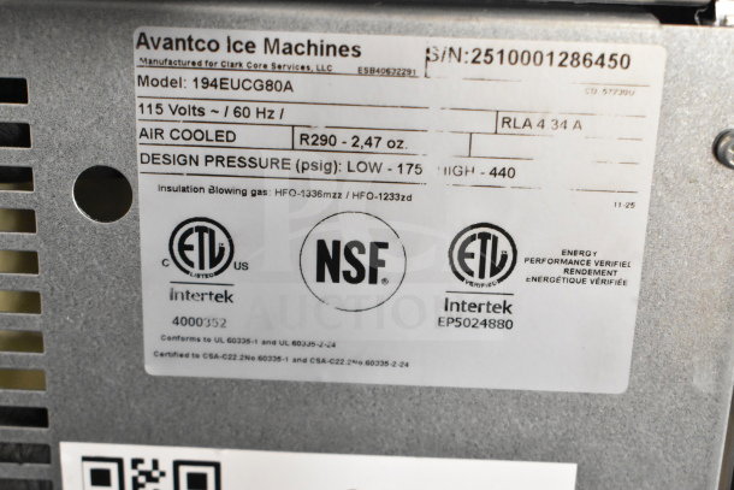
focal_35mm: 60
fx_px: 1224
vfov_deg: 22.6
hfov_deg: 33.4
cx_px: 367
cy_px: 245
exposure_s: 1/80
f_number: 4.8
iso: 6400
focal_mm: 40
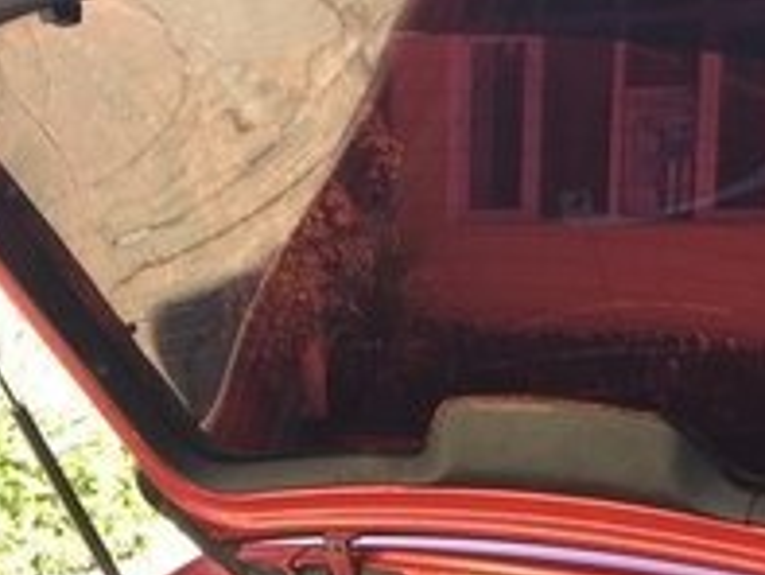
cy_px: 958
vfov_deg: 13.9
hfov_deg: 20.2
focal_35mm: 97
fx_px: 2145
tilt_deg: -15.8
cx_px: 322
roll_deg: -1.6
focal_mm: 4.15
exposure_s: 1/100
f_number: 2.2
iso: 32
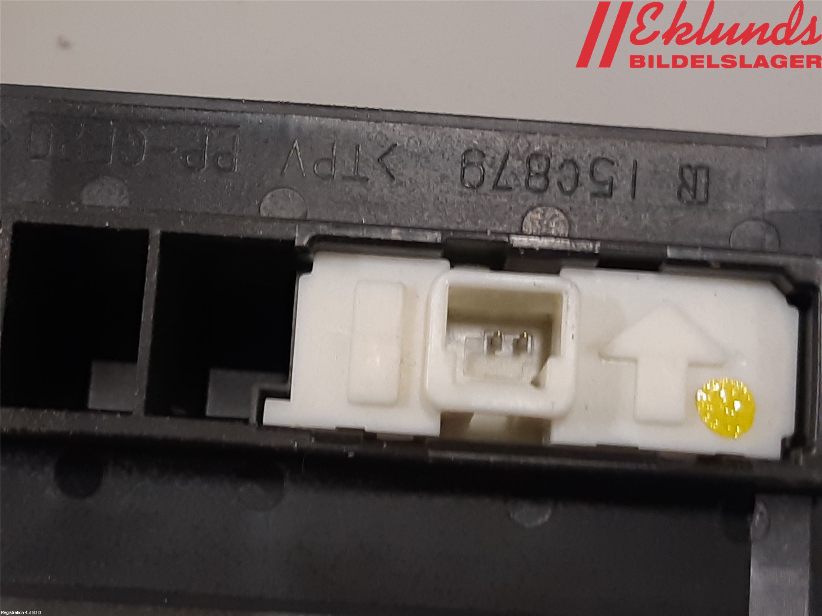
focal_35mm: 26
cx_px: 411
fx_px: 617
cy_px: 308
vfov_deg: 53.1
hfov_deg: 67.3
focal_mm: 3.93
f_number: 1.7
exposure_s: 1/50
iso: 100
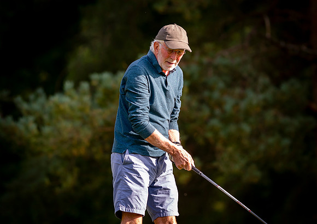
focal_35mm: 562
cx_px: 164
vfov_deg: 2.5
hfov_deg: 3.6
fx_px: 5050
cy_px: 90
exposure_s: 1/1000
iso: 360
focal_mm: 300
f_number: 2.8
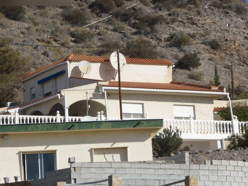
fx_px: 1576
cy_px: 93
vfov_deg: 6.8
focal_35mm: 220
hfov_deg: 9.0
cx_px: 124
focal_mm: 35.6
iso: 100
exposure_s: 1/800
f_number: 5.5
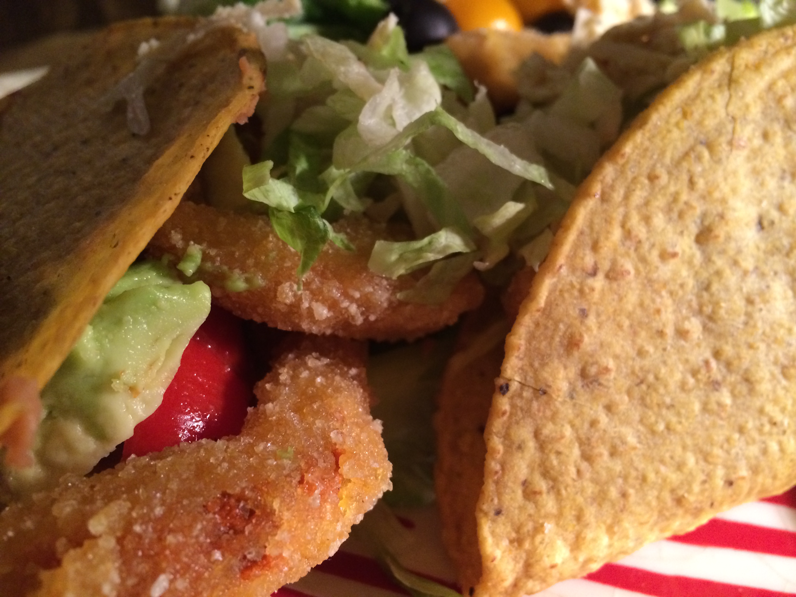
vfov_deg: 46.8
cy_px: 298
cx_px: 398
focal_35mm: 30
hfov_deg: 60.0
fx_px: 690
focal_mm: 4.12
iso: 320
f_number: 2.2
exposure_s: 1/30
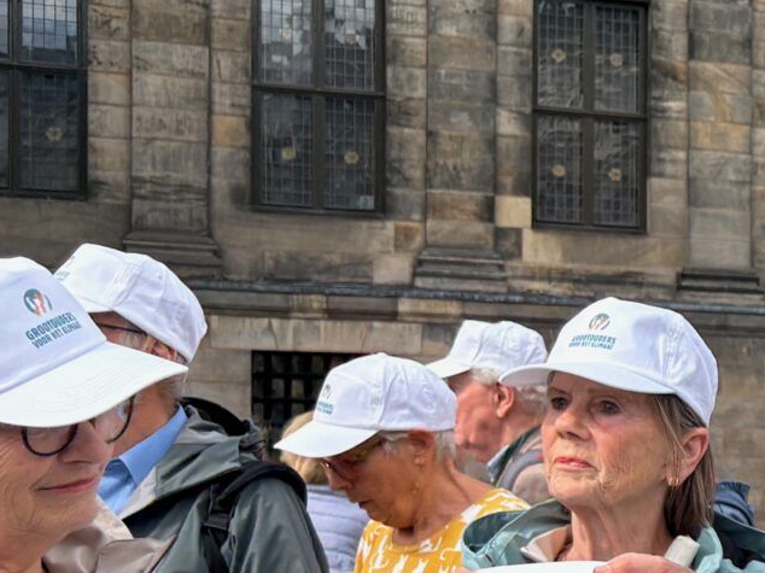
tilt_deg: +0.3
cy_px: 530
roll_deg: -0.2
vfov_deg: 13.9
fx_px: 2320
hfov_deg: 16.0
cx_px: 1359
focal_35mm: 105
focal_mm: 5.96
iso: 50
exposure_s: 1/2865
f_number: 1.6
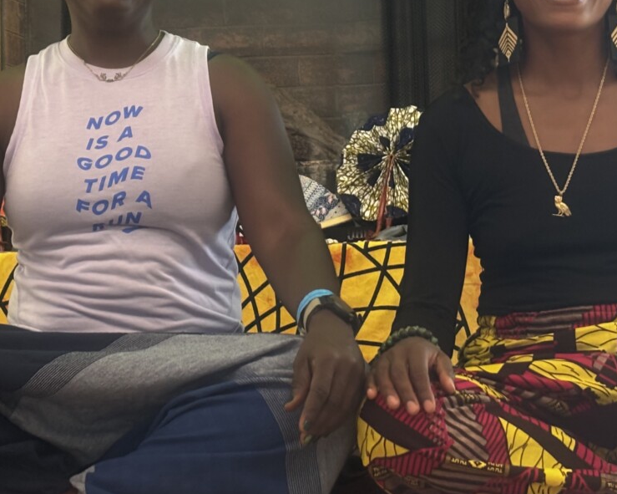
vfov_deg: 14.9
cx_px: 277
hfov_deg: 18.6
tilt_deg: +5.8
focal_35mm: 103
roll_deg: +1.8
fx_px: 1881
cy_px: 152
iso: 400
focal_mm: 5.96
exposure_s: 1/20
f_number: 1.6
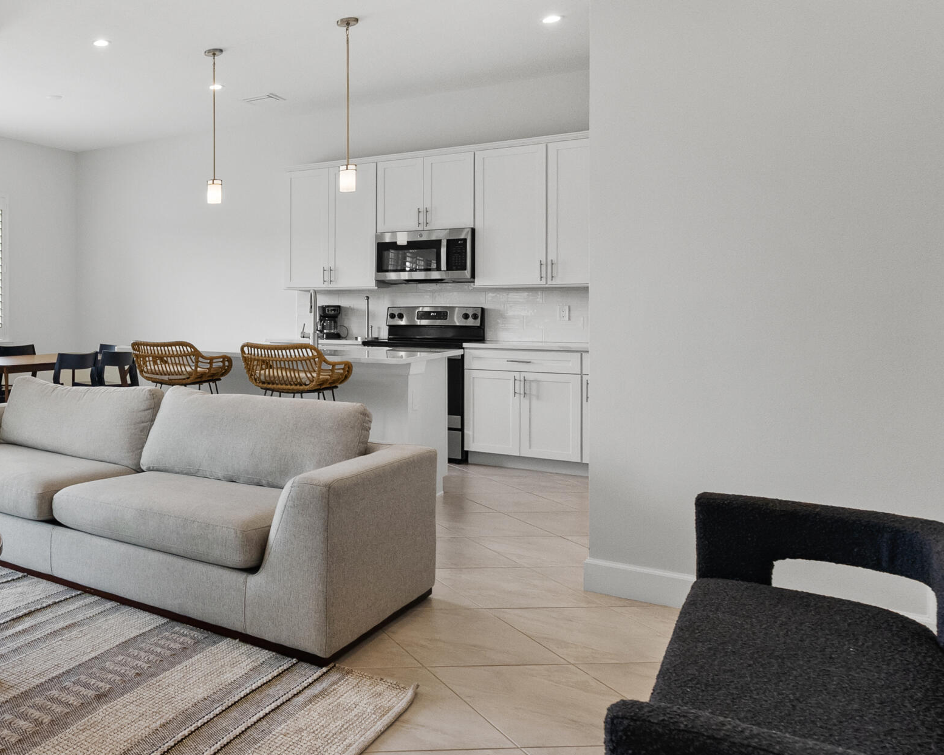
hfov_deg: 50.9
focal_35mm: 29
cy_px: 307
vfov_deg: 49.7
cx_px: 39
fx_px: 810
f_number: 8
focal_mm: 16
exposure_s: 1/10
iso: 1600
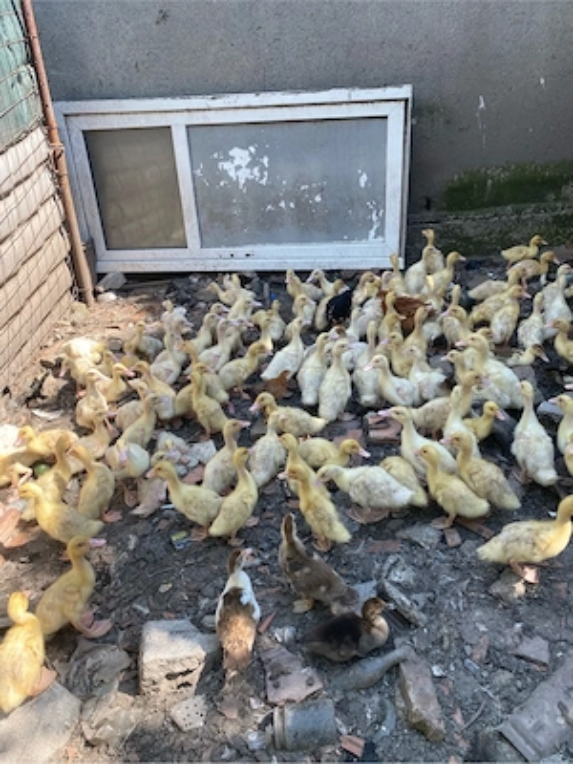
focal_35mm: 26
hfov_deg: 53.1
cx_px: 286
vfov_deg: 67.3
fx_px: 574
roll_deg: +5.3
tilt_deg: -28.8
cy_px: 382
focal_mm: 4.25
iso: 32
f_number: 1.8
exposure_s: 1/546
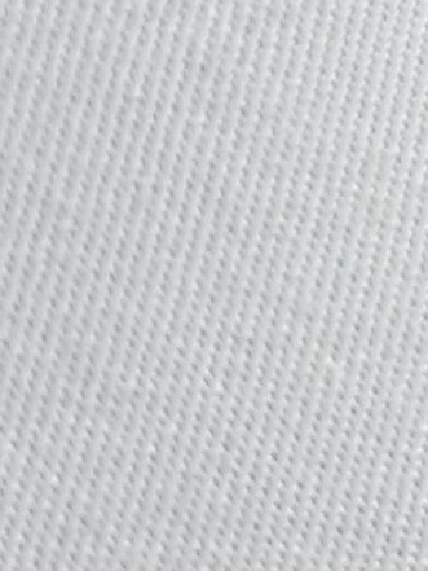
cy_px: 66
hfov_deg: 9.1
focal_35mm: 151
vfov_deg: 13.0
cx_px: 908
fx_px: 2488
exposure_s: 1/50
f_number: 1.7
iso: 50
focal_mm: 4.2
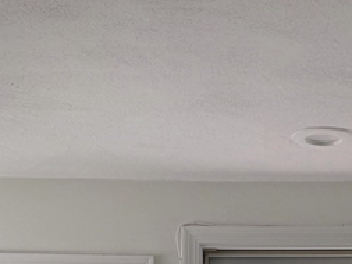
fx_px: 987
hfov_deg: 20.2
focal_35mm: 97
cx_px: 170
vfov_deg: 13.3
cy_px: 515
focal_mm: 6.76
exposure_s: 1/1131
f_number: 1.78
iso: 80
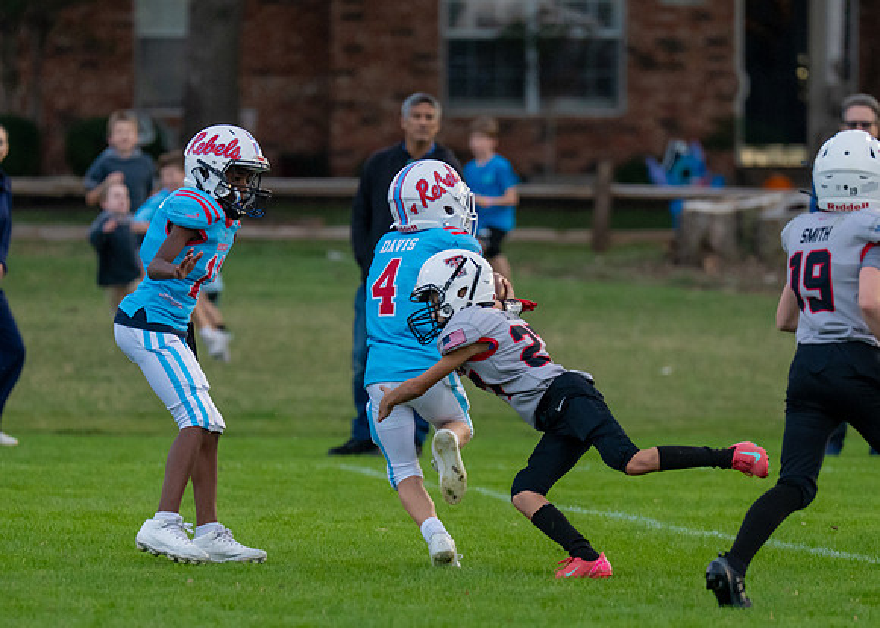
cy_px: 346
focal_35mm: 456
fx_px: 11388
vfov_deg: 3.2
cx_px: 474
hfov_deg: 4.4
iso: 1000
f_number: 2.8
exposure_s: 1/1250
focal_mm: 200
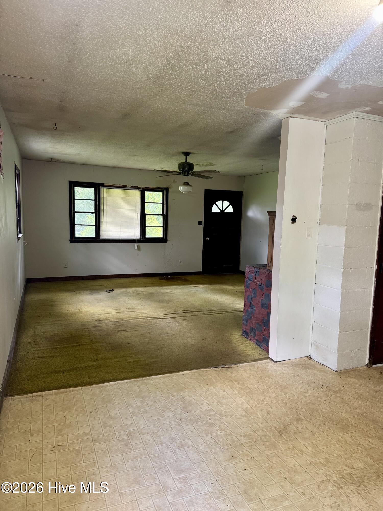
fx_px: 354
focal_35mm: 24
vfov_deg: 71.6
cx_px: 192
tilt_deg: -6.3
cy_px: 256
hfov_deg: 56.8
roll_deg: -0.9
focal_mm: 6.76
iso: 320
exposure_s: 1/60
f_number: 1.78
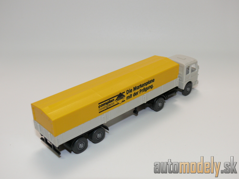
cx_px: 120
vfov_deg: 30.9
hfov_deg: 40.4
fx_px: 325
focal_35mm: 47
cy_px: 90
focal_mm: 8.9
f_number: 4
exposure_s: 1/30
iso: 100
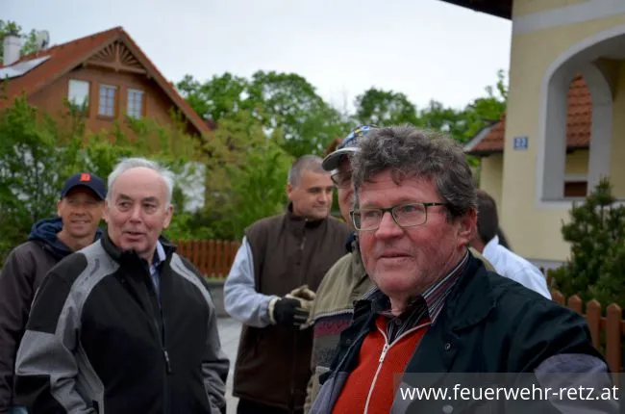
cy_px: 207
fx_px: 883
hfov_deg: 39.0
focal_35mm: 51
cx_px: 312
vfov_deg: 26.3
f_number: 4.2
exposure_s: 1/60
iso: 450
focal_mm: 34
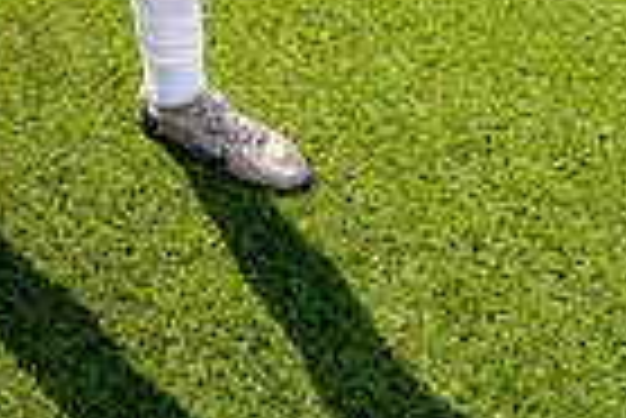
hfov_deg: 21.1
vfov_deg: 11.9
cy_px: -571
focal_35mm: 94
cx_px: 41
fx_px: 1636
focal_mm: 29
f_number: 11
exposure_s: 1/250
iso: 320
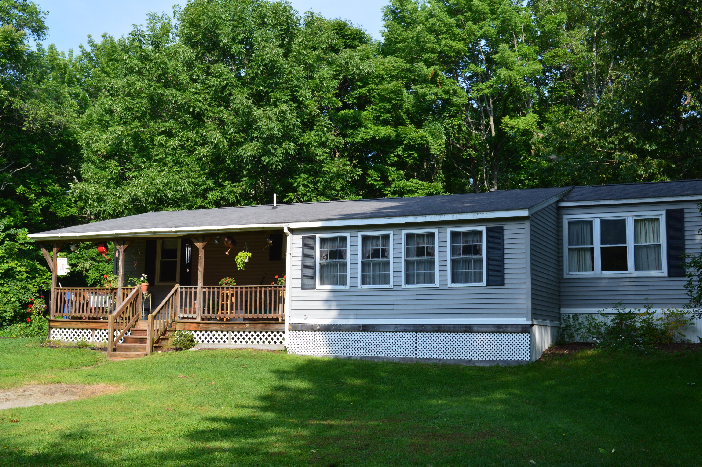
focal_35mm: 42
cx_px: 351
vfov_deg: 31.8
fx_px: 818
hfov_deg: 46.4
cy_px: 234
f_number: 10
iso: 400
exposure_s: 1/250
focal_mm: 28
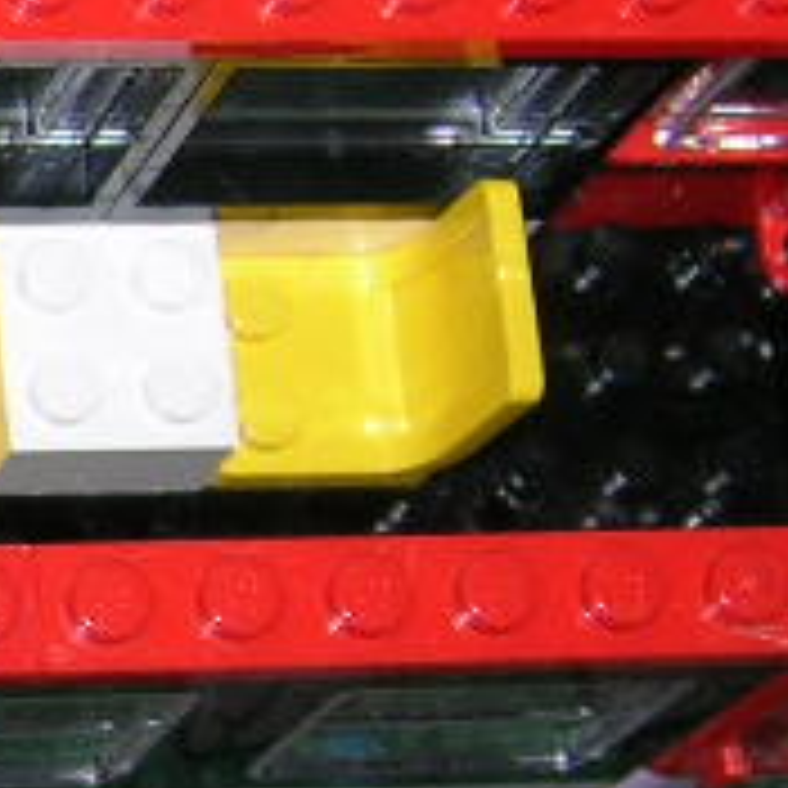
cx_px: -716
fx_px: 4533
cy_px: 531
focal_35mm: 176
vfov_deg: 9.9
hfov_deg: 9.4
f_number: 2.9
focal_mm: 5.7
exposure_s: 1/60.1
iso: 50
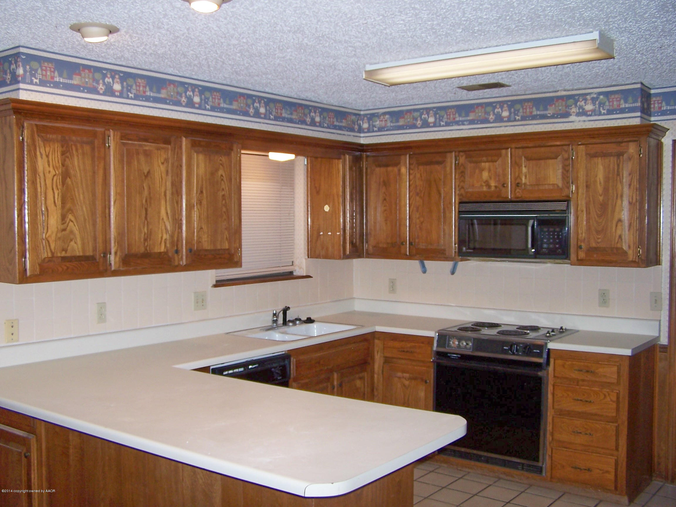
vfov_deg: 37.7
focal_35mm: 38
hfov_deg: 49.0
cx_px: 338
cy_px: 254
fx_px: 742
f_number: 2.8
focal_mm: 6.3
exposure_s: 1/60
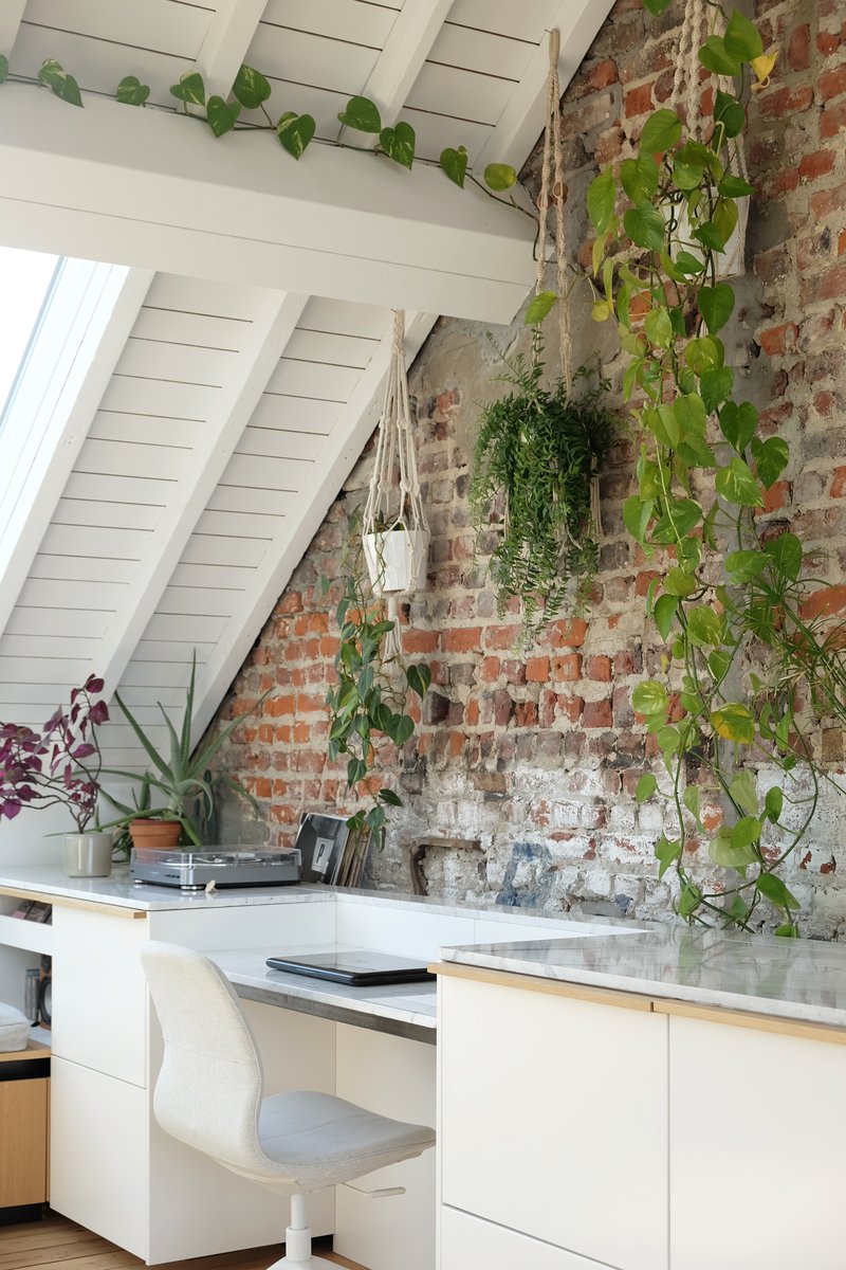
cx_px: 423
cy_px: 635
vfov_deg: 40.3
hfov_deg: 27.5
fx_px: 1727
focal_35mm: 49
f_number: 4
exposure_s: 1/105
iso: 200
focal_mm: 32.9
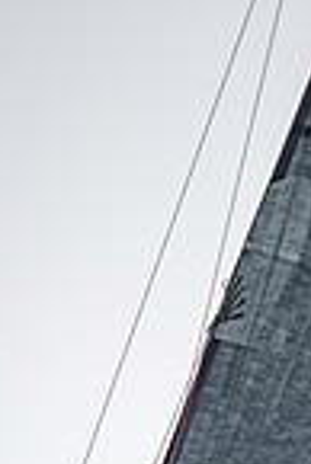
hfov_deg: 1.5
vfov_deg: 2.2
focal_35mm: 932
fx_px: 12048
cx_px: 208
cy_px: 563
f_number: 4
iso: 250
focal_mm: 300
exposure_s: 1/2500
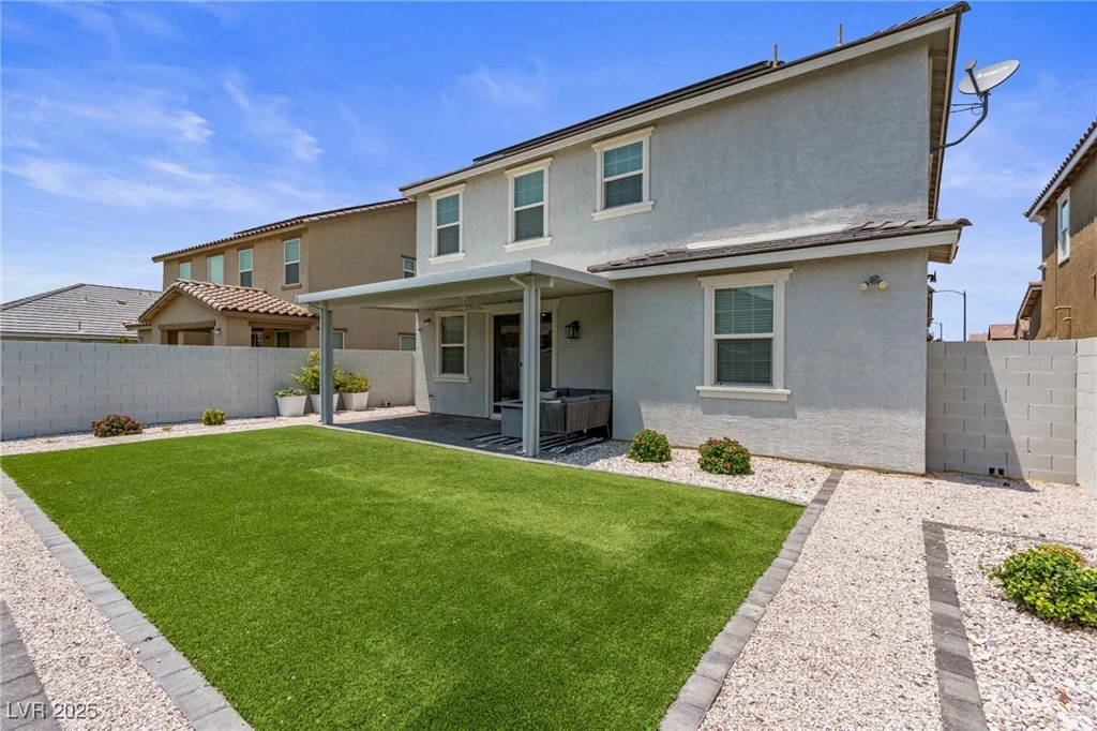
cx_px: 548
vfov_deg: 73.7
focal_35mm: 16
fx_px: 487
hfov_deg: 96.8
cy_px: 366
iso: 320
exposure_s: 1/720
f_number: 9
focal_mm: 16
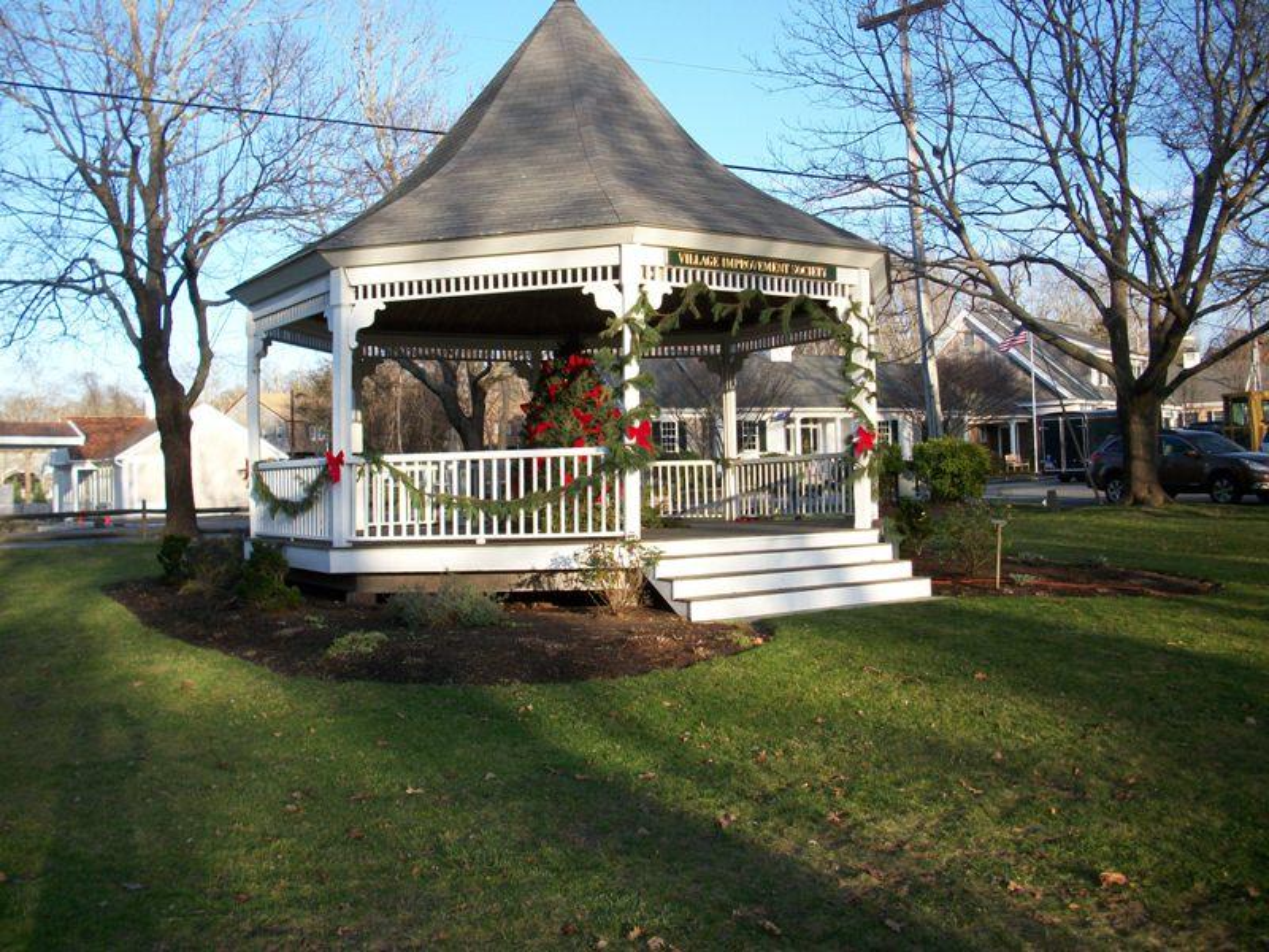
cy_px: 476
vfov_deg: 40.7
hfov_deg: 52.6
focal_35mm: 35
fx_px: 1283
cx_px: 634
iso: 80
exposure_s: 1/320
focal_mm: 6.3
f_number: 3.1
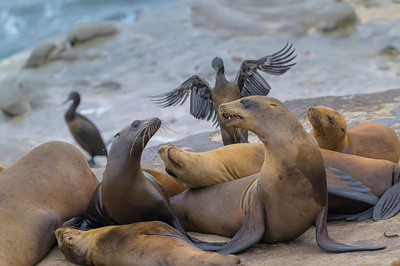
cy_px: 146
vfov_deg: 3.0
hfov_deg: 4.5
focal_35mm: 458
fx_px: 5088
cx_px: 224
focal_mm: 400
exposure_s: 1/800
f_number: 4.5
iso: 1250
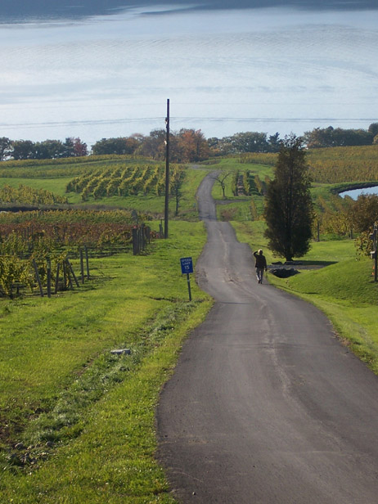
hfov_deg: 9.9
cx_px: 175
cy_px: 241
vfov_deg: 13.2
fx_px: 2184
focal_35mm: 150
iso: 80
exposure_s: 1/500
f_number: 4.8
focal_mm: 22
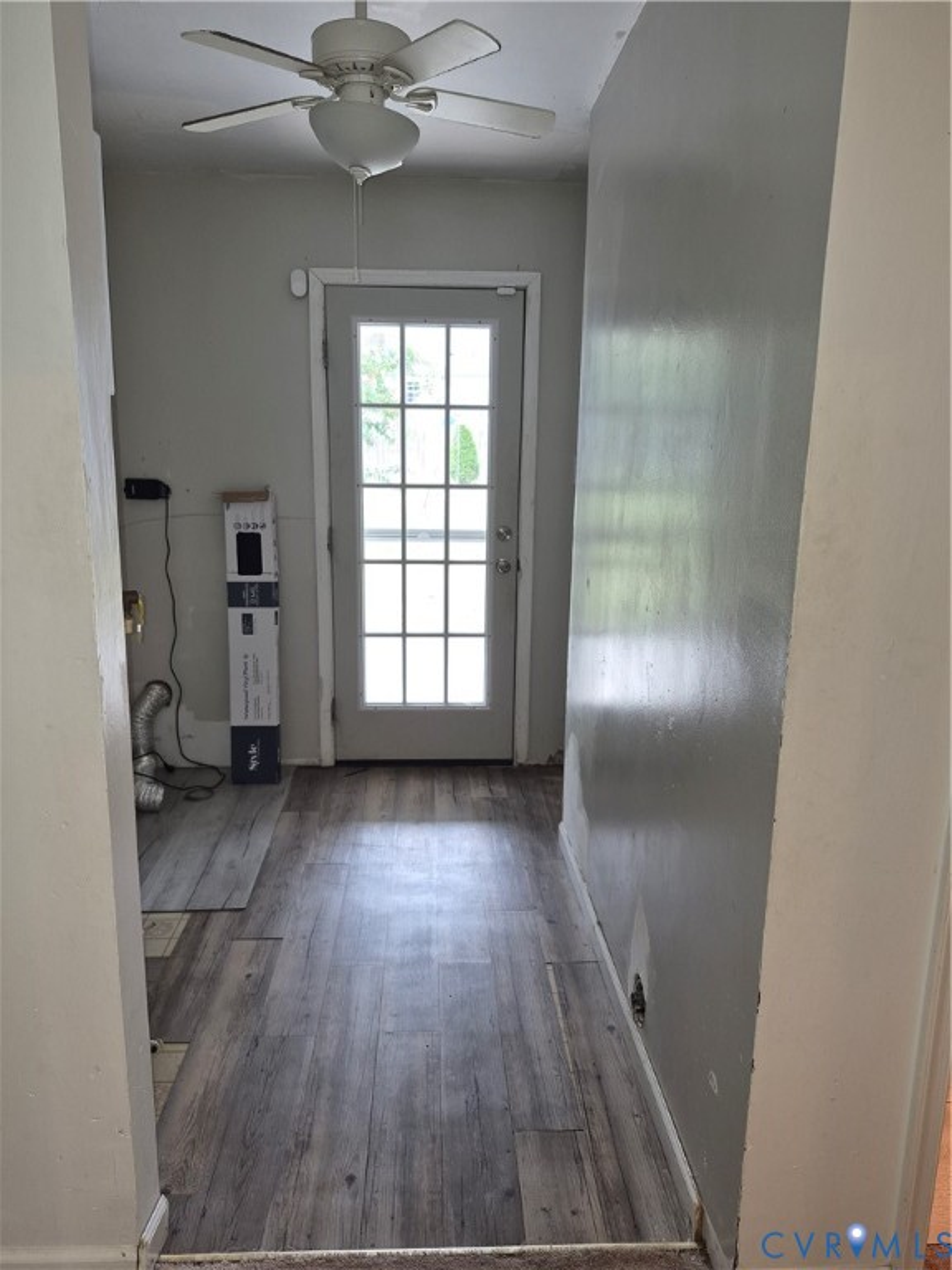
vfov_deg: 73.9
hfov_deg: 58.9
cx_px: 476
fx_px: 843
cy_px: 635
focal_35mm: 23
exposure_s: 1/60
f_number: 1.8
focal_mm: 5.4
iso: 64
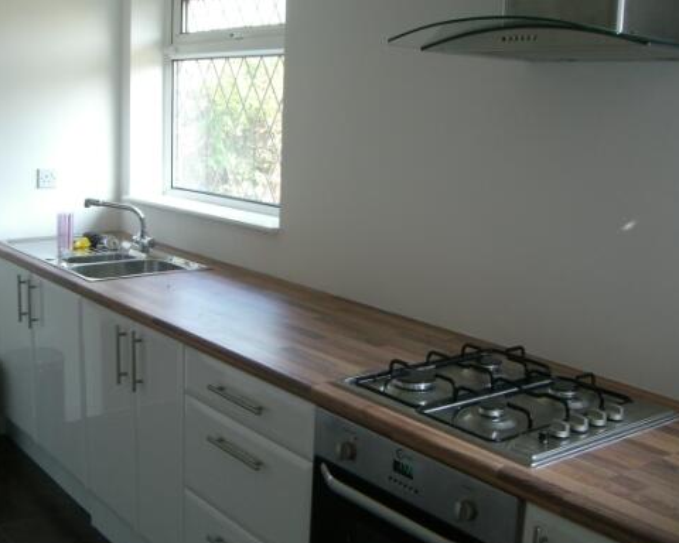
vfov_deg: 33.4
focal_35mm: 45
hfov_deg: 41.1
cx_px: 294
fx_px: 904
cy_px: 285
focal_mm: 6.2
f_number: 2.7
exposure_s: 1/80
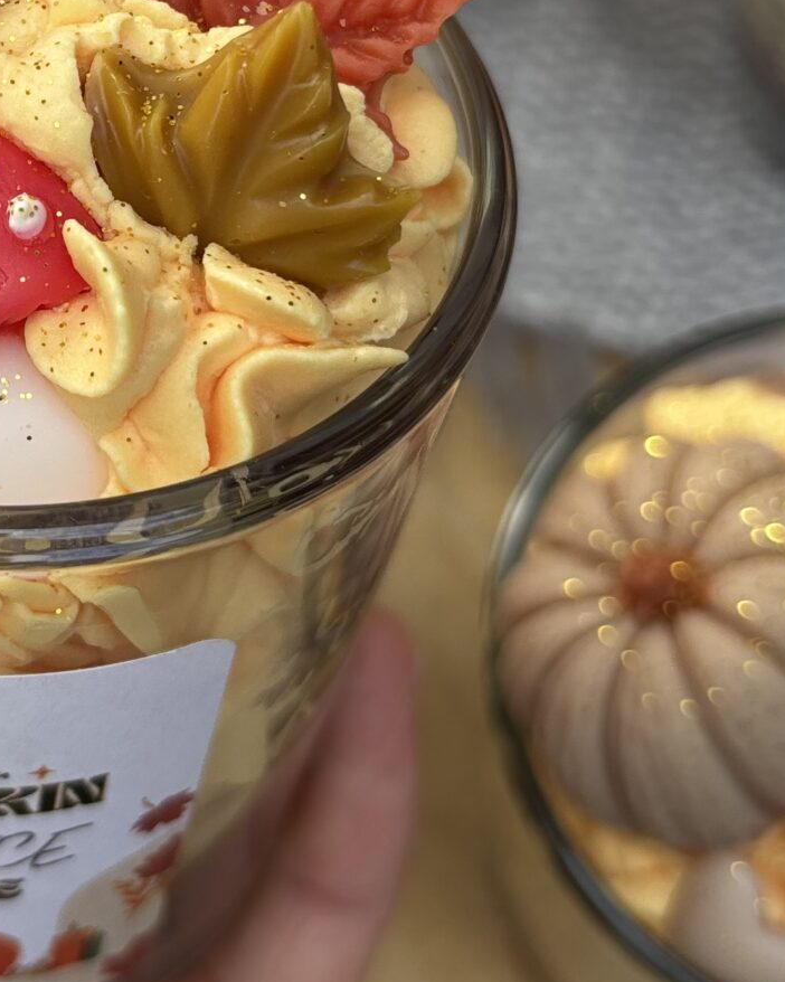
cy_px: 157
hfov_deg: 20.1
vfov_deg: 25.2
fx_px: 2150
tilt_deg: -60.8
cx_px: 8
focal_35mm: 74
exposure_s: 1/364
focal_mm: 5.96
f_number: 1.6
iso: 50
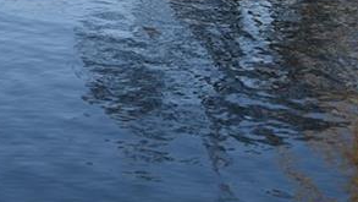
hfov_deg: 18.4
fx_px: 1044
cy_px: -188
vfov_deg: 10.3
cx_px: -73
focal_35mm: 110
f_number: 7.1
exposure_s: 1/200
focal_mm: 20
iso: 100
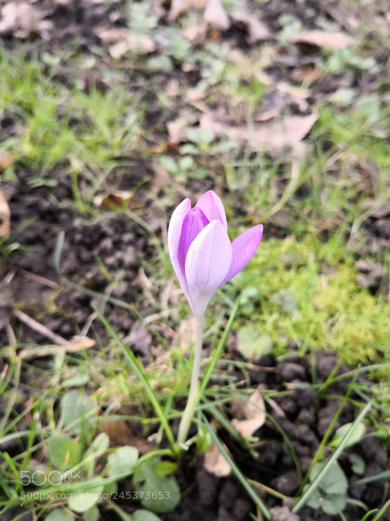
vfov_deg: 65.3
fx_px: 406
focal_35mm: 27
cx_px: 195
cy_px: 260
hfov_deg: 51.4
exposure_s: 1/50
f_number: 1.6
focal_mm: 3.95
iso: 80
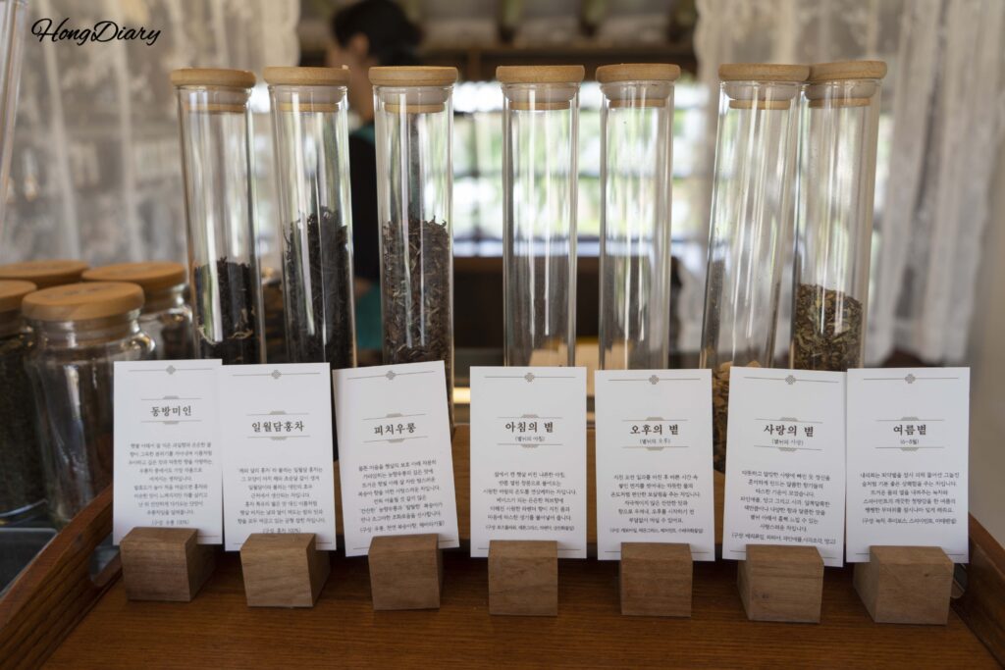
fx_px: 838
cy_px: 335
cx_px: 502
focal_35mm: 30
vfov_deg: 43.6
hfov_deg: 61.9
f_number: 4.5
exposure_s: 1/80
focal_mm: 30
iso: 100
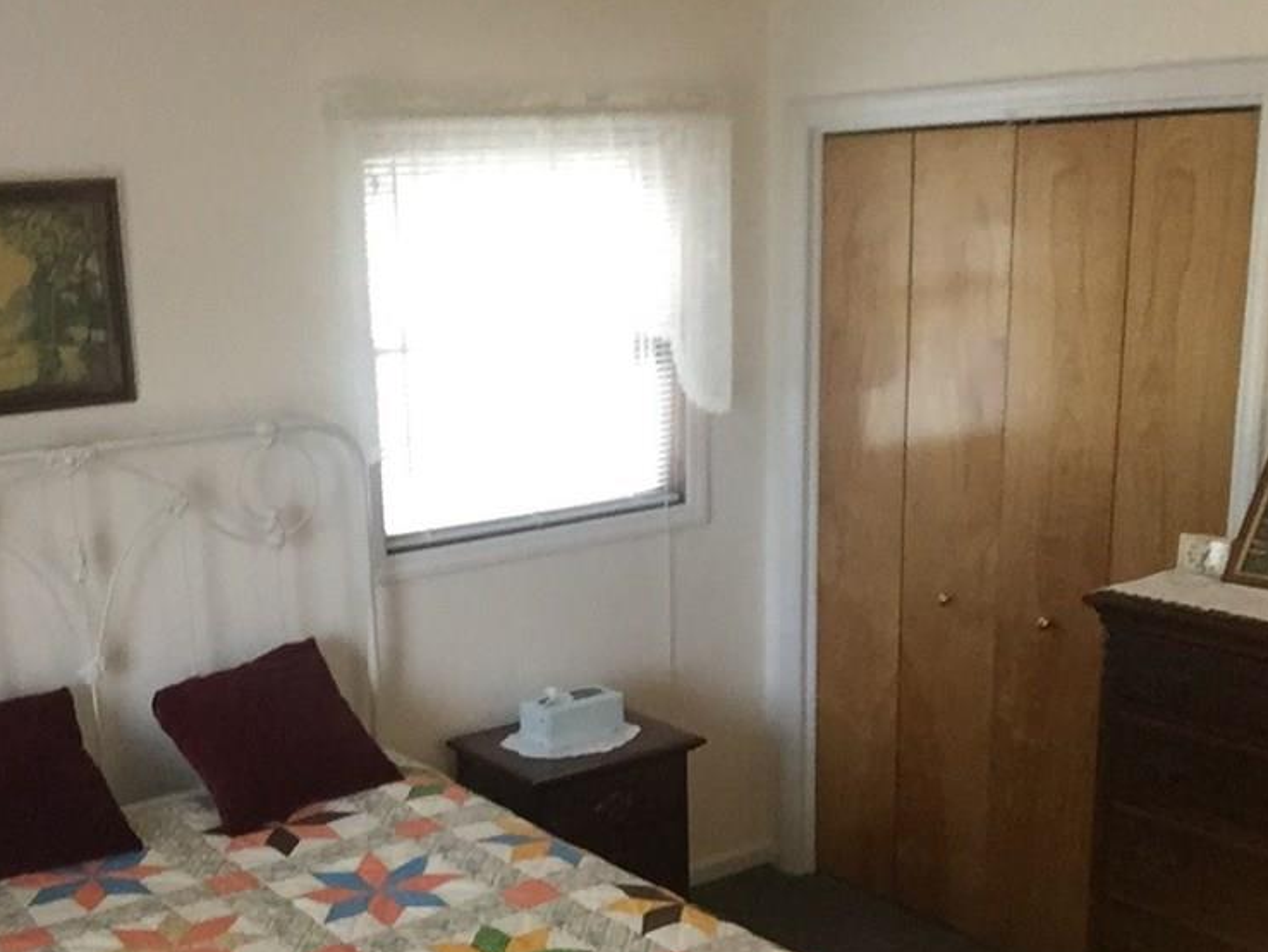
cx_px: 478
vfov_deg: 33.3
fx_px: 1576
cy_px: 643
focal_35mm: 43
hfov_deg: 43.5
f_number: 2.2
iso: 320
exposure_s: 1/30
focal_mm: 2.65
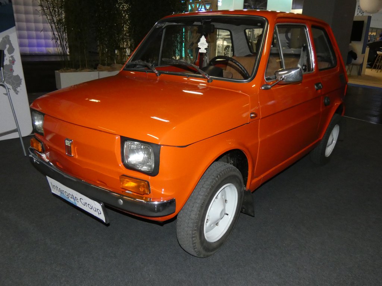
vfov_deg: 46.8
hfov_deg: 60.0
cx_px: 191
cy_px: 143
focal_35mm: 30
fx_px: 331
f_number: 3.3
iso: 800
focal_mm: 5.3
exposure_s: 1/320
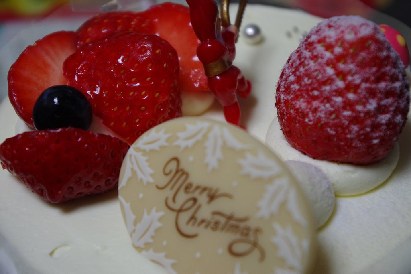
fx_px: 822
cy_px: 137
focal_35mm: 72
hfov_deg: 28.1
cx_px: 206
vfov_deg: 18.9
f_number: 5.6
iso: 800
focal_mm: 47.5
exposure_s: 1/100
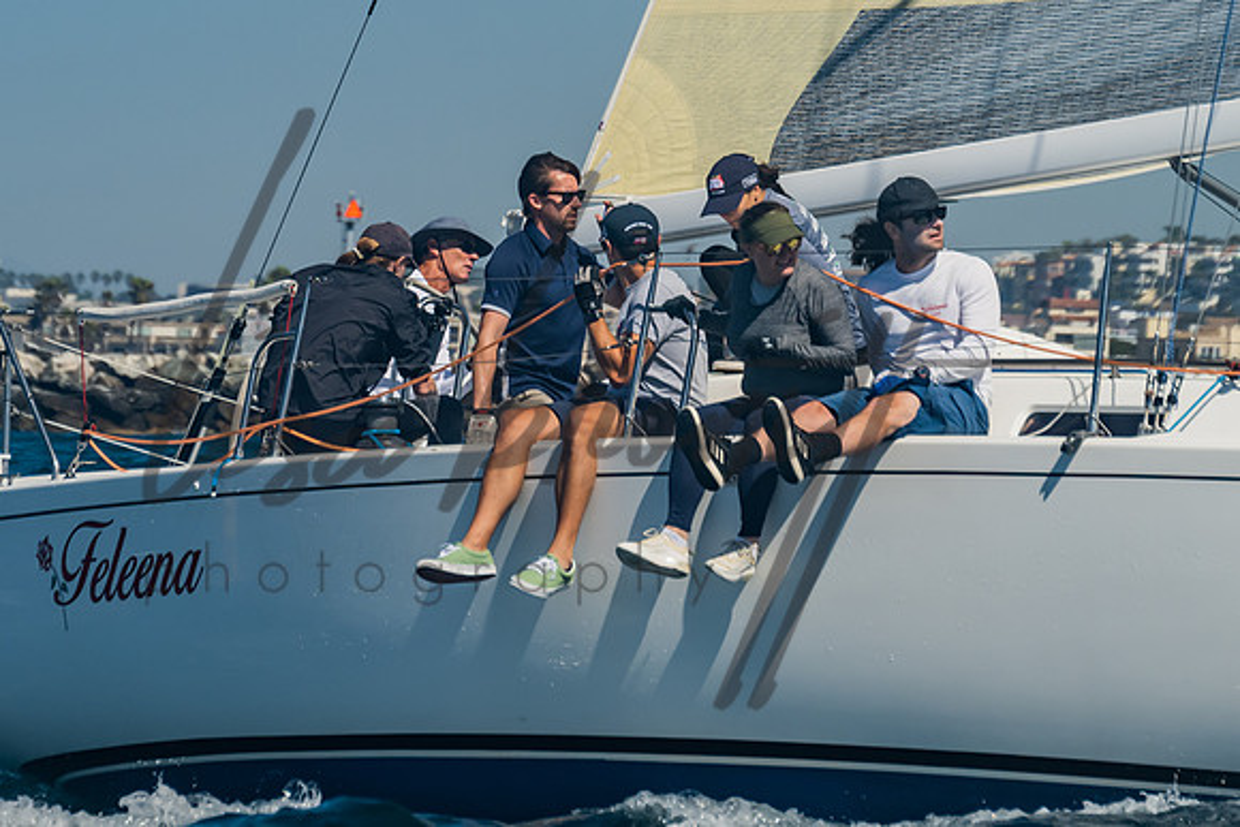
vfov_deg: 4.2
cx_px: 471
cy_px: 89
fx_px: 11382
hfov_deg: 6.2
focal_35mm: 330
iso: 160
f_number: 6.3
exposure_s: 1/640
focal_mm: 155
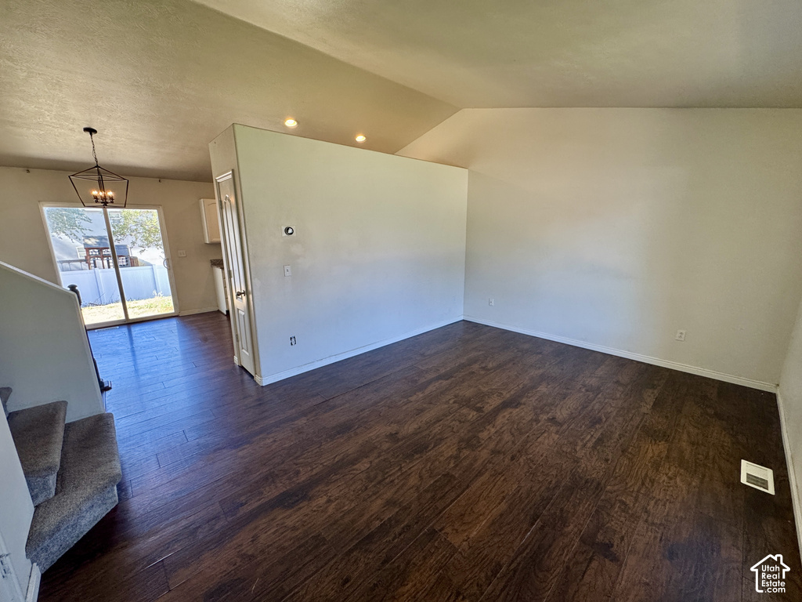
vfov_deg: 85.7
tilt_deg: -13.8
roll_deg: +0.5
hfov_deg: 102.1
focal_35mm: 14
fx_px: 324
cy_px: 301
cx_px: 401
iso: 200
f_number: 2.2
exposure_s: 1/120
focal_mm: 2.22
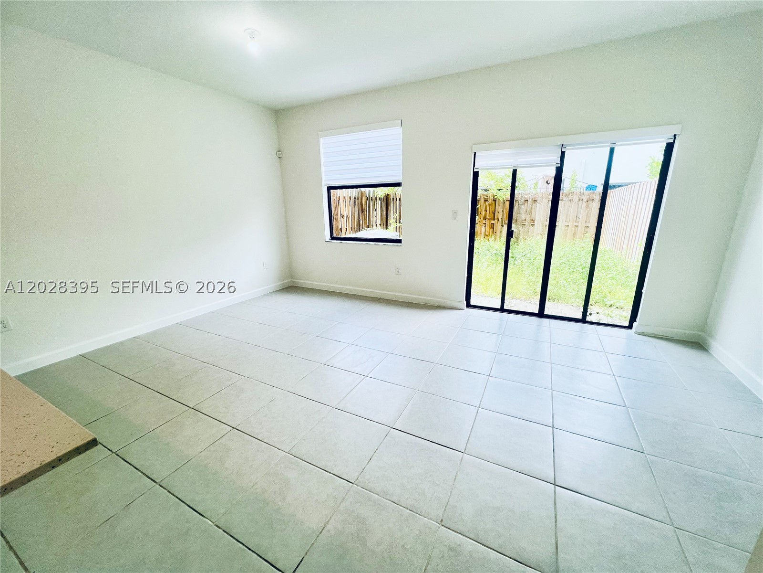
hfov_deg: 106.2
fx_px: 287
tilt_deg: -16.2
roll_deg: +0.6
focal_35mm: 13
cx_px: 382
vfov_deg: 89.9
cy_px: 286
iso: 50
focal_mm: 1.57
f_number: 1.8
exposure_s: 1/120
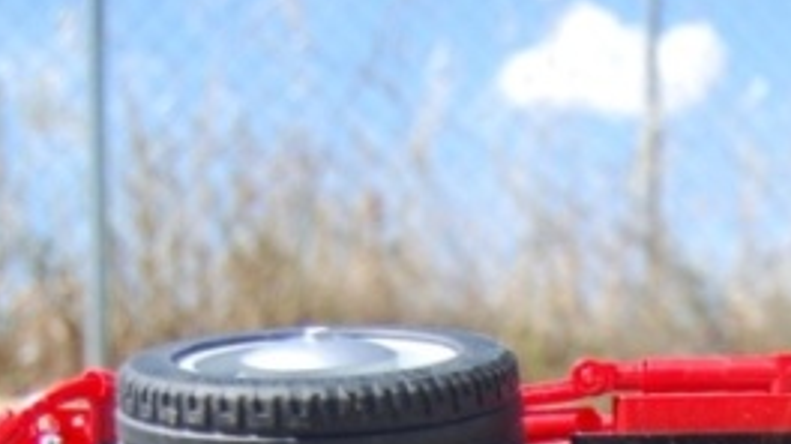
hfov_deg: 17.3
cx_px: 953
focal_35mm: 118
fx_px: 2473
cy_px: 832
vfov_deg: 9.7
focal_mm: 22
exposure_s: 1/800
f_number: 3.8
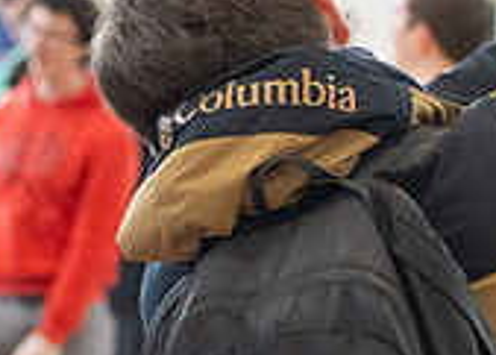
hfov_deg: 7.2
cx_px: 26
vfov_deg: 5.2
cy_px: 135
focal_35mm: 278
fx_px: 3919
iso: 1250
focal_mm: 70
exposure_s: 1/200
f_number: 3.5
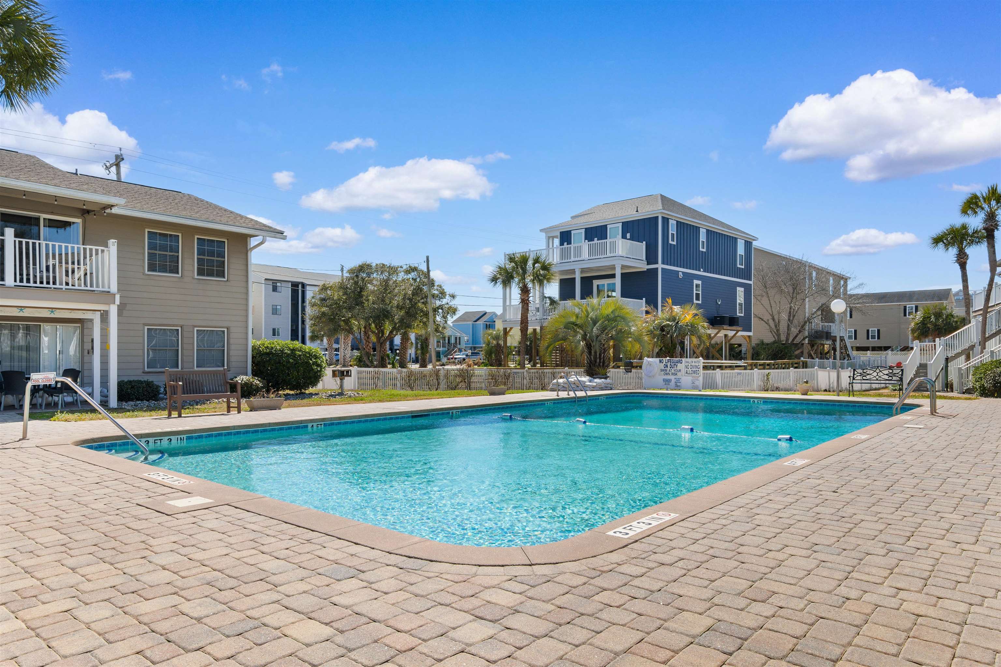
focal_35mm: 22
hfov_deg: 78.6
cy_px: 334
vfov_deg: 57.2
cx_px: 500
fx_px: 612
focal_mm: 15
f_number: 11
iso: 100
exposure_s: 1/500
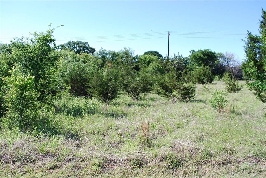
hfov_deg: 61.9
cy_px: 89
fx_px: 222
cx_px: 133
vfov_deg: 43.7
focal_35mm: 30
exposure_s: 1/160
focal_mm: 20
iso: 100
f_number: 6.3
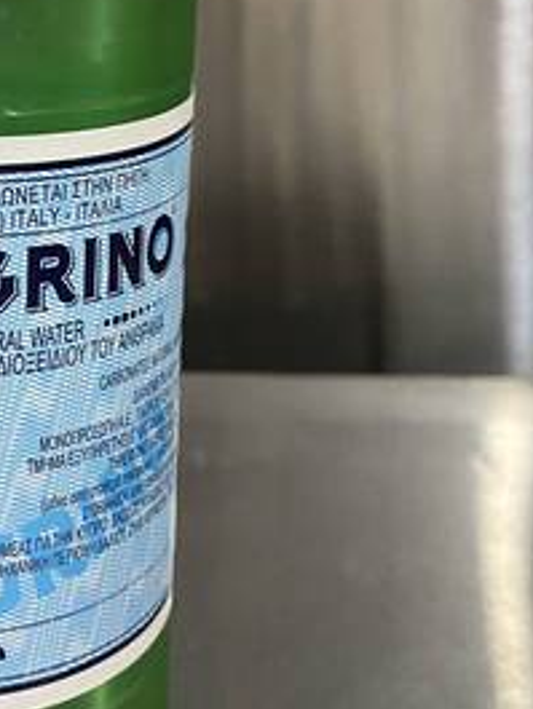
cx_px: -40
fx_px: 1477
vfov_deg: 25.7
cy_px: -1
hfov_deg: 19.7
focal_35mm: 72
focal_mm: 4.25
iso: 400
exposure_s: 1/50
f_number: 1.8
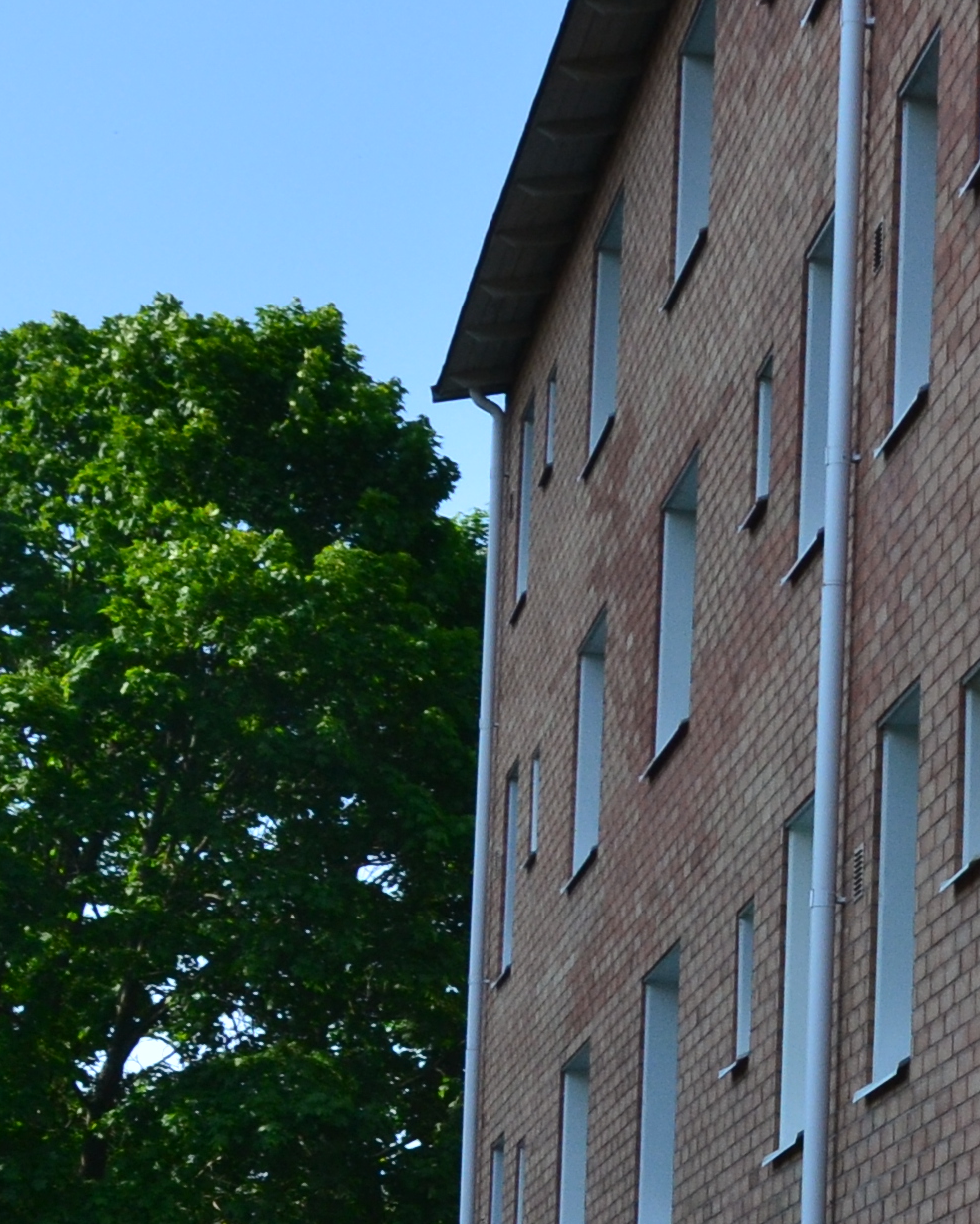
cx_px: 1819
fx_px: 4604
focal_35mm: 127
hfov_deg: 11.2
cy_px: 973
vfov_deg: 15.1
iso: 400
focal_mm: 24
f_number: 11
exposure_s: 1/400
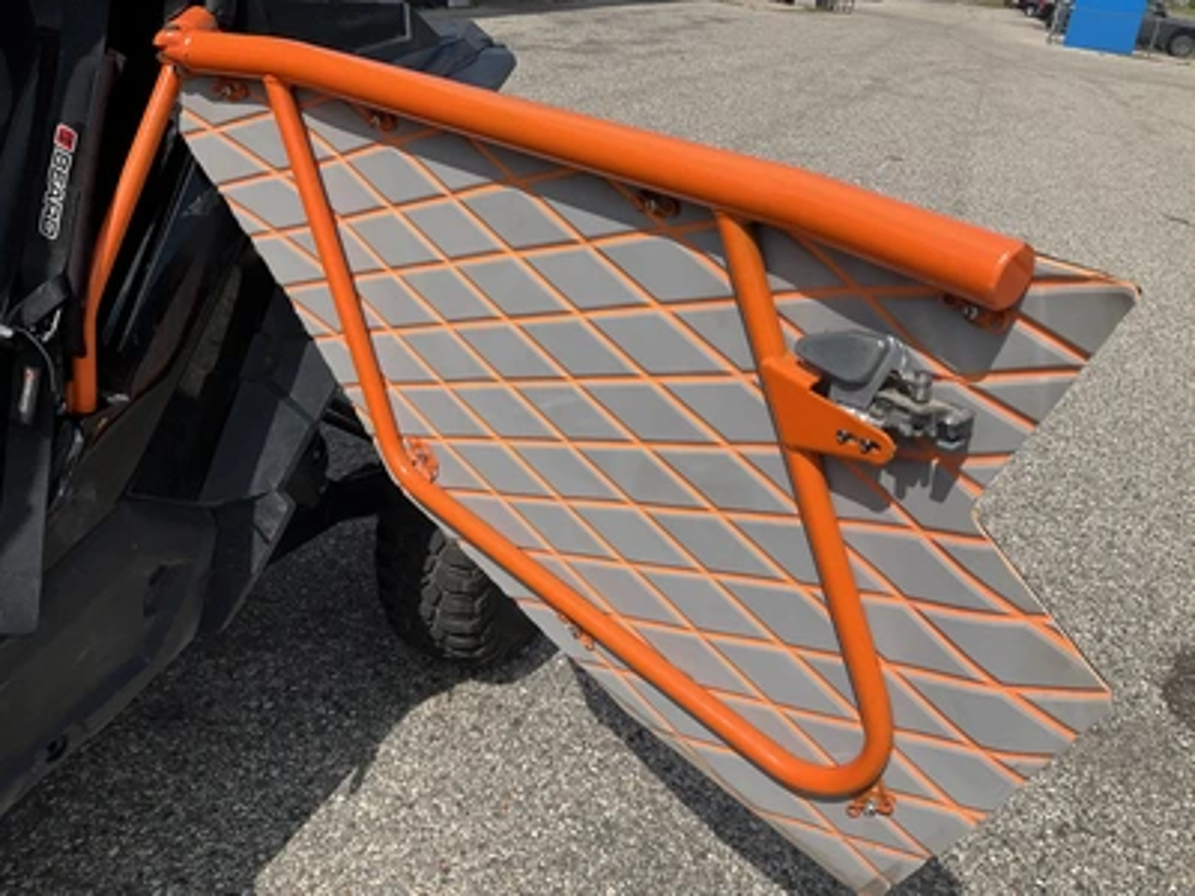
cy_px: 448
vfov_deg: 48.2
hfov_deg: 61.7
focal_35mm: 29
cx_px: 598
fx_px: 1001
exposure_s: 1/2427
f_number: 1.8
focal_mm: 3
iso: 25
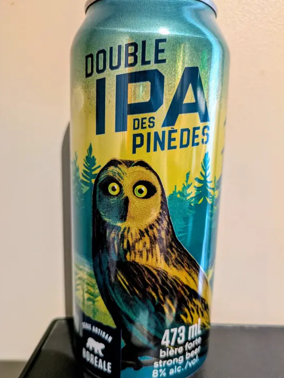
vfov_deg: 65.2
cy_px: 204
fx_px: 295
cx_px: 139
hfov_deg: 51.4
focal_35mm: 27
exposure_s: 1/30
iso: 311
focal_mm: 5.43
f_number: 1.89
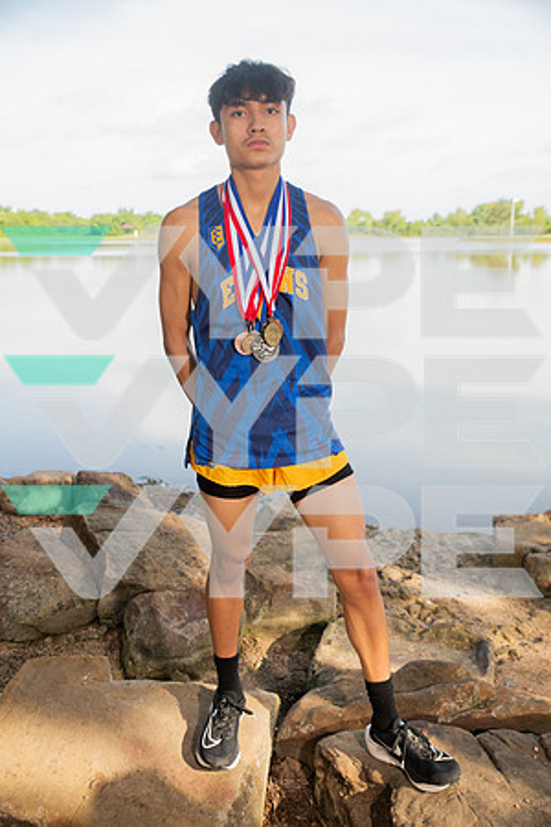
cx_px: 276
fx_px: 803
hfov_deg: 37.9
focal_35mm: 35
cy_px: 414
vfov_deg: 54.4
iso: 250
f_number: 4.5
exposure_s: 1/400
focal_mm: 35
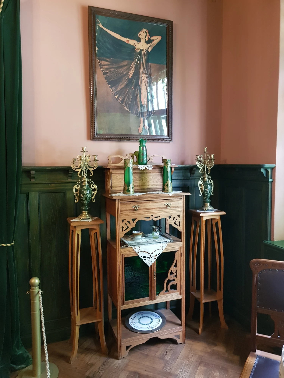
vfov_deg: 67.3
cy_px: 189
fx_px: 284
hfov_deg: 53.1
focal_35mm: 26
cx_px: 142
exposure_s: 1/11
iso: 200
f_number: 1.7
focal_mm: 4.2
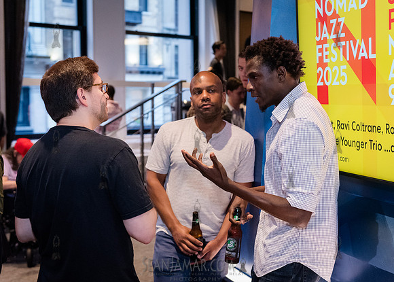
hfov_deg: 31.2
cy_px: 151
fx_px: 704
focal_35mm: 63
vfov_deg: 22.7
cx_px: 228
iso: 6400
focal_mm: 55
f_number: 3.5
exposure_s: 1/250
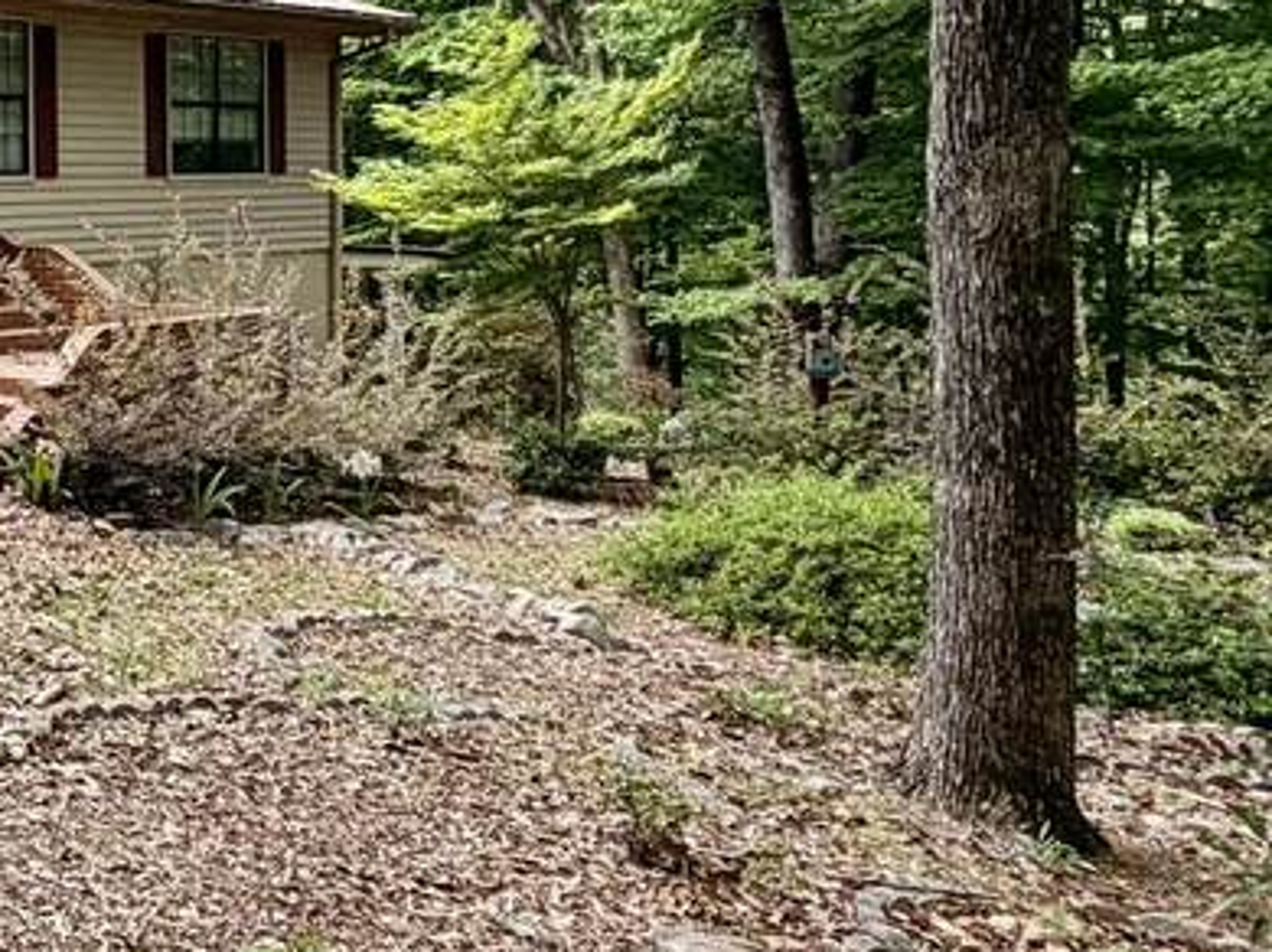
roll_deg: +1.1
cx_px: -395
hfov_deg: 31.5
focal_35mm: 46
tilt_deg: -1.8
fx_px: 1689
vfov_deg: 30.9
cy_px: 218
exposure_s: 1/143
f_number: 2.2
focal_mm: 2.22
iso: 50
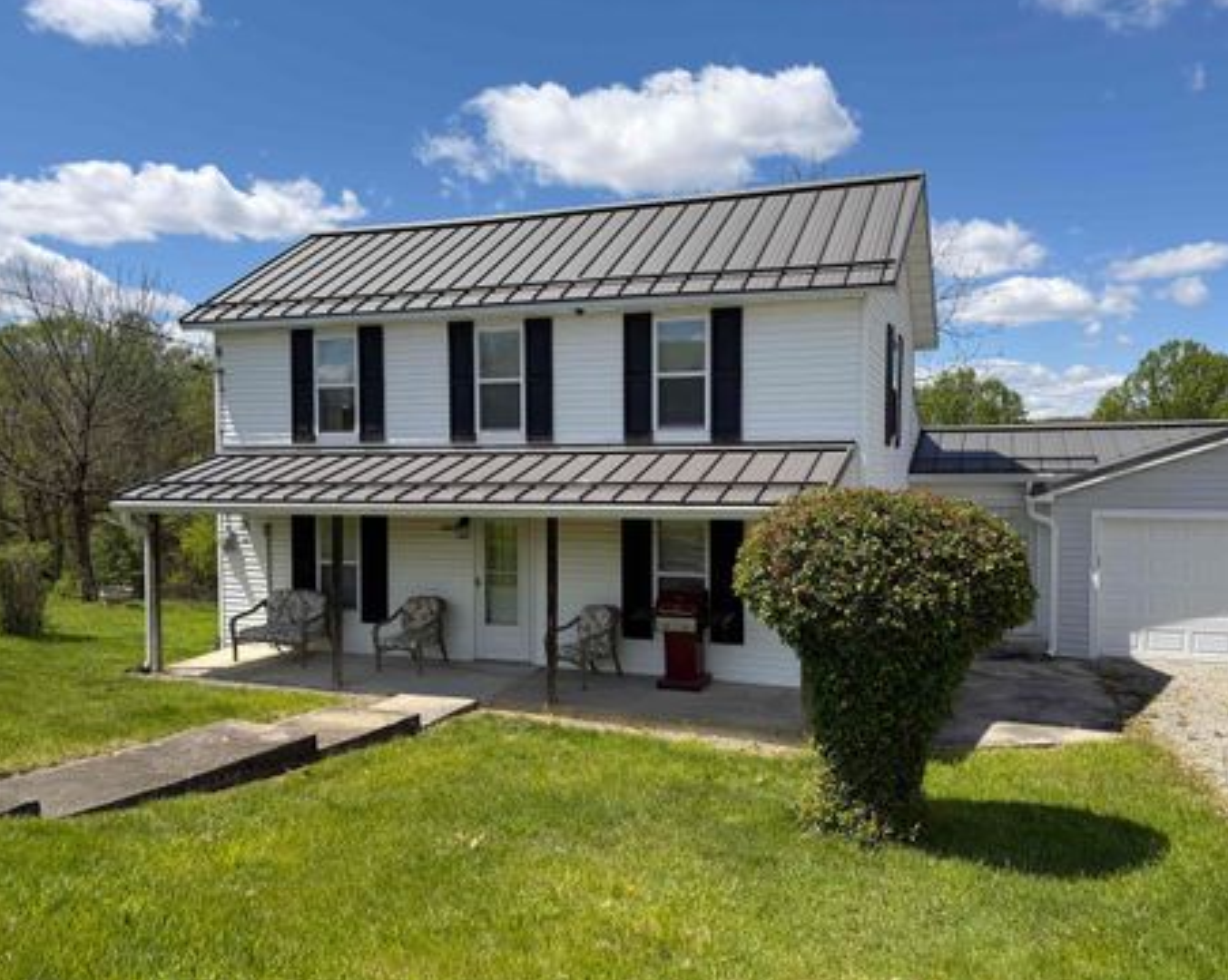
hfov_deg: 66.0
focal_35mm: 26
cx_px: 653
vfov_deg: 54.9
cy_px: 483
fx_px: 944
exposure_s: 1/4167
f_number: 1.78
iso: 100
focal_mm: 6.76
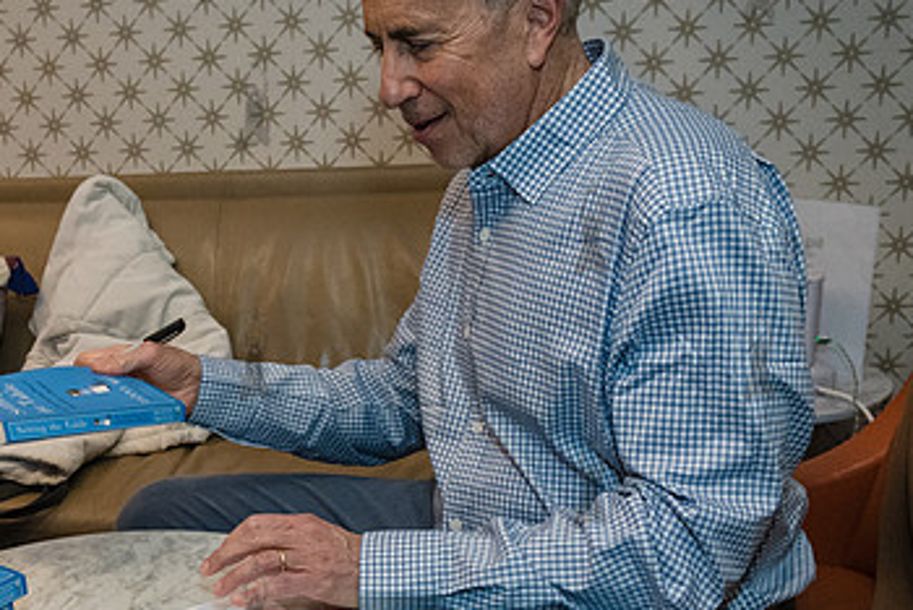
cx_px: 205
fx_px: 1371
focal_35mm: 54
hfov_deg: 35.8
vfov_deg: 24.7
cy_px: 481
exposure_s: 1/200
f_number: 4
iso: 3200
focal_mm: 26
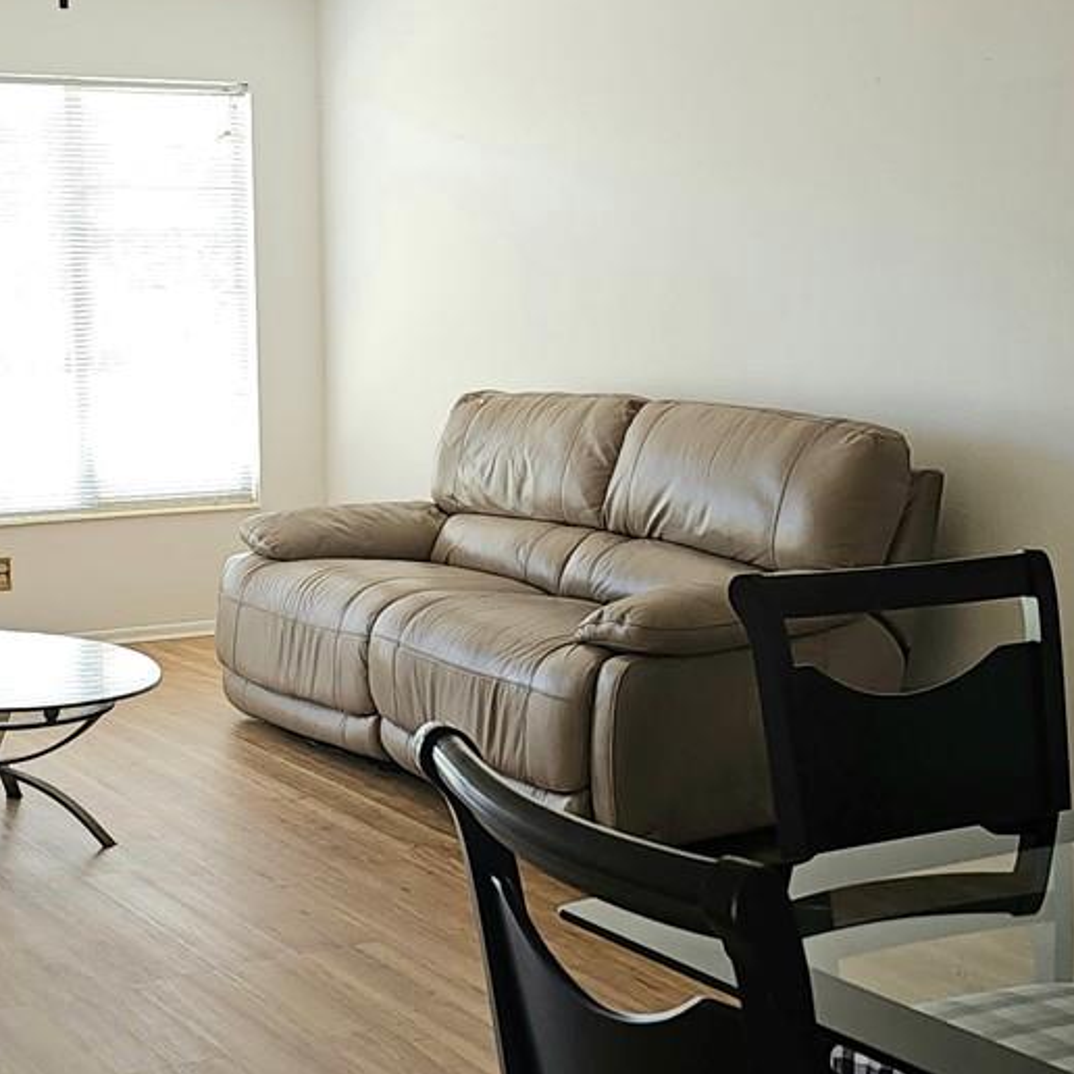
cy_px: 527
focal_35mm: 63
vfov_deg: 27.3
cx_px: 348
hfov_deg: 27.1
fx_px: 2211
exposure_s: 1/60.2
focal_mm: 6.3
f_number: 1.7
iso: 50
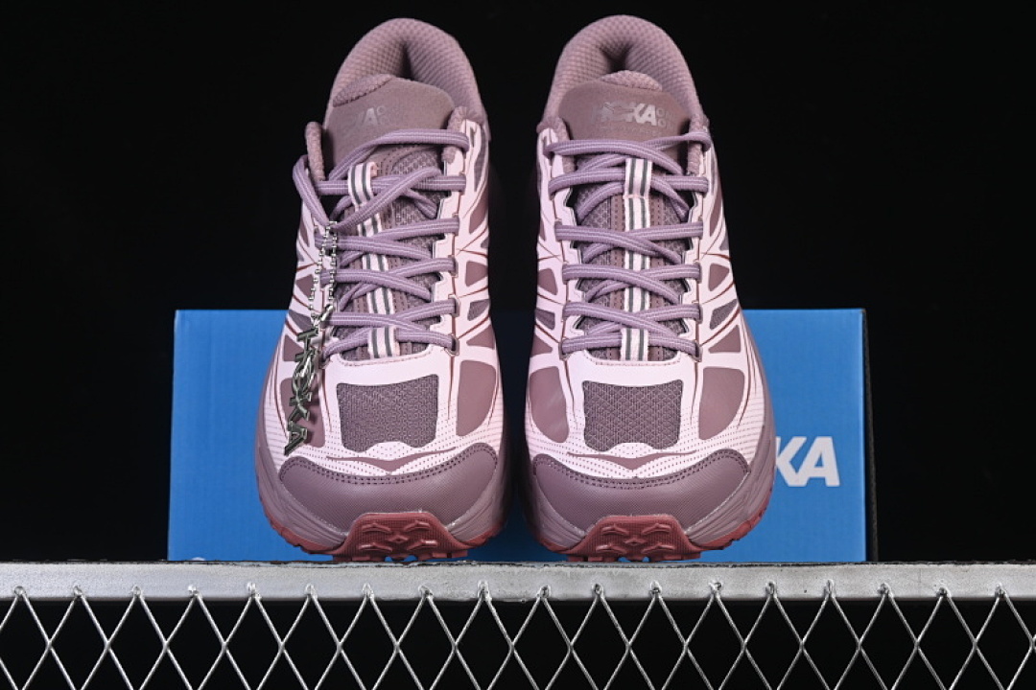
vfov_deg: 18.2
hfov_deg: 27.0
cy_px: 345
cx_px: 518
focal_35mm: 75
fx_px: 2158
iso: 160
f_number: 8
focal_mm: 50
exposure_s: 1/80
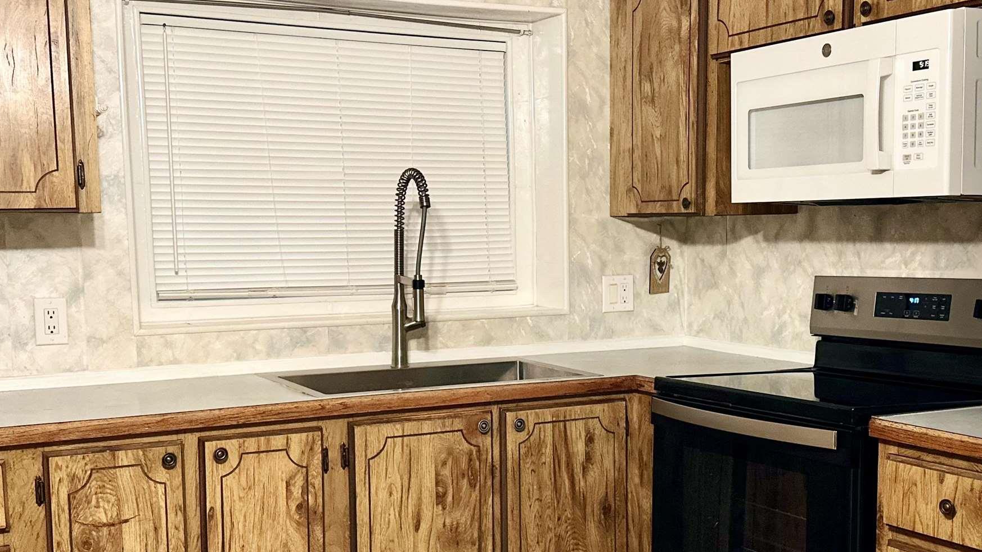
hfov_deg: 44.5
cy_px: 359
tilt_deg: -6.0
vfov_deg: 25.9
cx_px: 549
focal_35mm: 46
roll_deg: +0.2
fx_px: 1198
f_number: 1.78
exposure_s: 1/60
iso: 320
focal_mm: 6.86
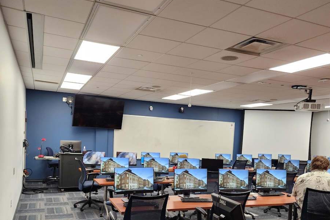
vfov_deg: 40.5
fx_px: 293
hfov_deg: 58.7
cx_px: 165
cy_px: 151
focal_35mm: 32
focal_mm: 6.4
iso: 250
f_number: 1.8
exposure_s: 1/120
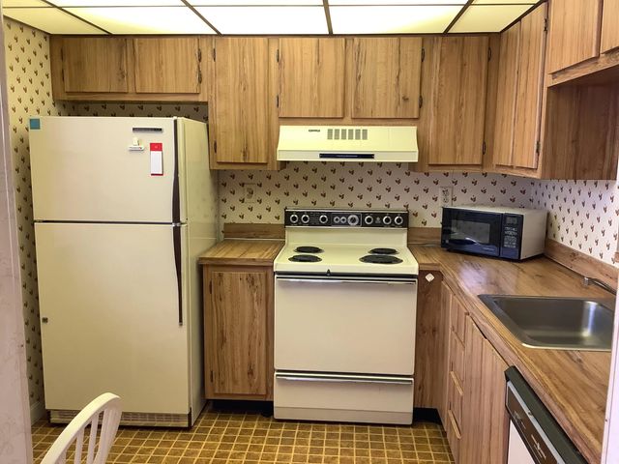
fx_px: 554
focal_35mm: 31
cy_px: 232
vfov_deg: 45.4
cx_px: 310
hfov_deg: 58.4
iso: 100
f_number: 2.4
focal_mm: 3.3
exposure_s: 1/60
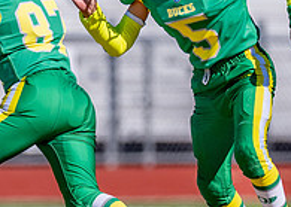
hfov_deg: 2.0
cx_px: 57
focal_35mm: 1019
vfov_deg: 1.4
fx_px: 8416
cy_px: 59
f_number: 2.8
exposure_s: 1/5000
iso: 160
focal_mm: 200
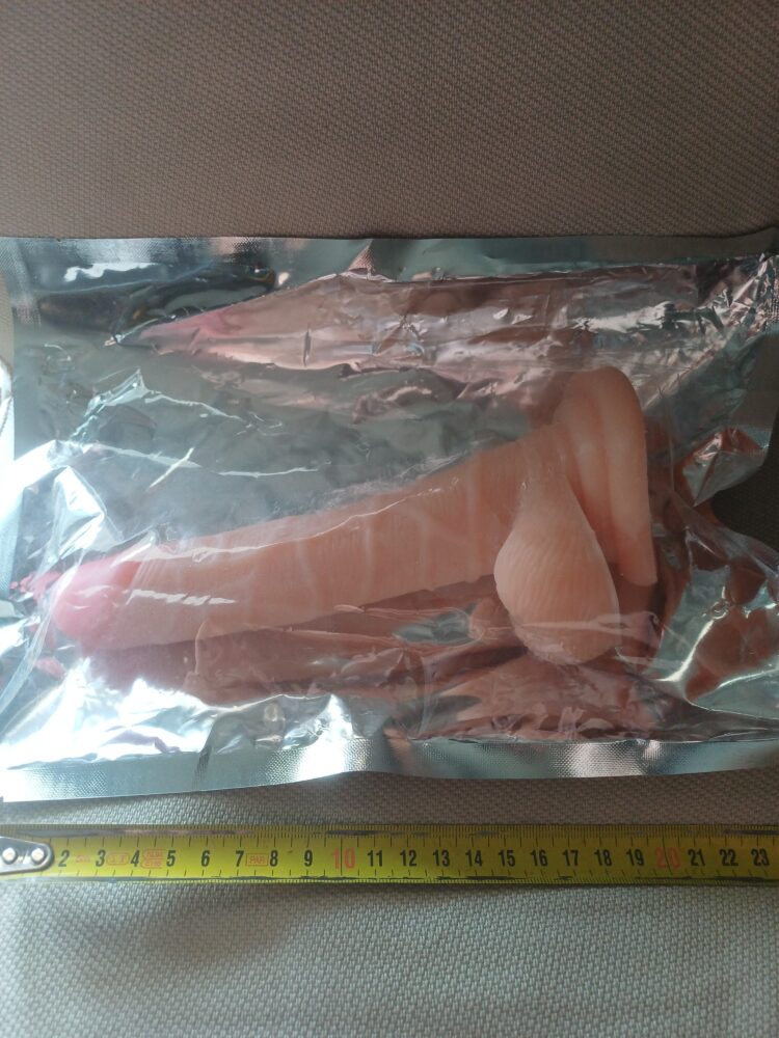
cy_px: 519
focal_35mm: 25
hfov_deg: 54.9
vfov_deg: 69.4
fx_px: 750
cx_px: 390
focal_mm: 4.65
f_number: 1.8
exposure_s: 1/50
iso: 125
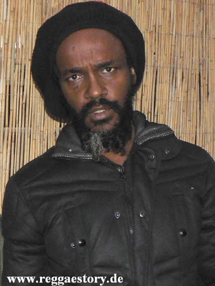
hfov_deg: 40.7
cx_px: 108
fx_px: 290
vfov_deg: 52.6
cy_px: 143
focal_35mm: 35
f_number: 2.8
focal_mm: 6
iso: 400
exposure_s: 1/60
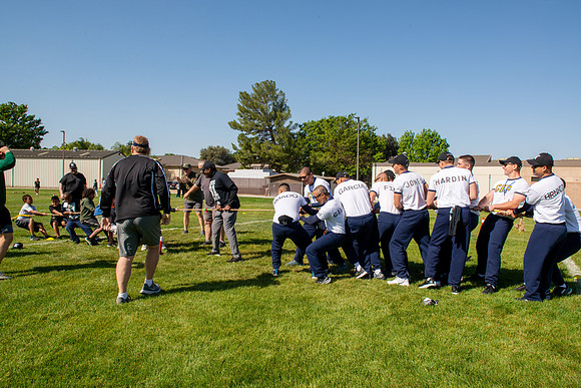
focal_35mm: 25
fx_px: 399
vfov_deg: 51.8
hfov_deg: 72.0
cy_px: 194
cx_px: 296
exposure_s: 1/160
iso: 100
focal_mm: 24
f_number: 11
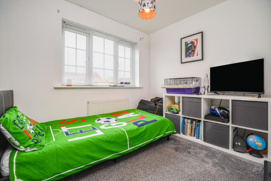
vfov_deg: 77.4
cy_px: 90
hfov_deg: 100.4
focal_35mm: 15
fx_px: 113
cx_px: 136
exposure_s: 1/13
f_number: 10
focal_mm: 15
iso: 200
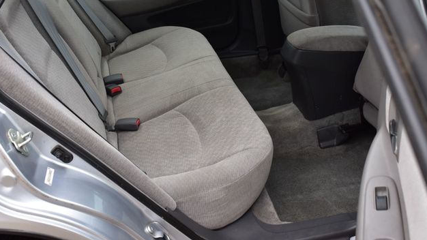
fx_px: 527
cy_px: 96
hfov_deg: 44.1
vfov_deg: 25.6
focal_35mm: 47
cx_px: 216
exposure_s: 1/125
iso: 400
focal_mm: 29
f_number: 9
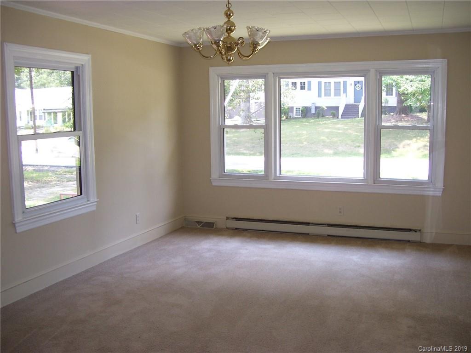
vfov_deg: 39.7
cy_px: 176
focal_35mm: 36
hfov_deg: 51.4
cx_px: 236
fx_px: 490
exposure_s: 1/60
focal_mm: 6
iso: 80
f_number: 2.7
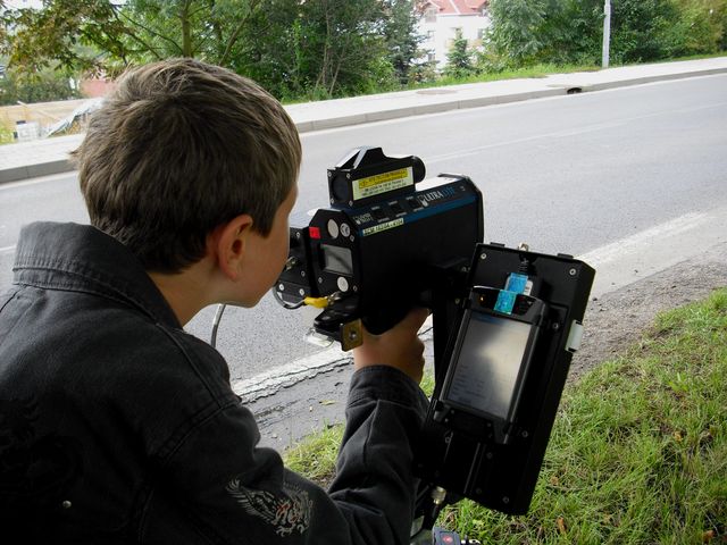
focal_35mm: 38
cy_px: 272
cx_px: 364
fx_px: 798
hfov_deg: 49.0
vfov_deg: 37.7
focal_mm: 6.2
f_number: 2.8
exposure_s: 1/125
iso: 100
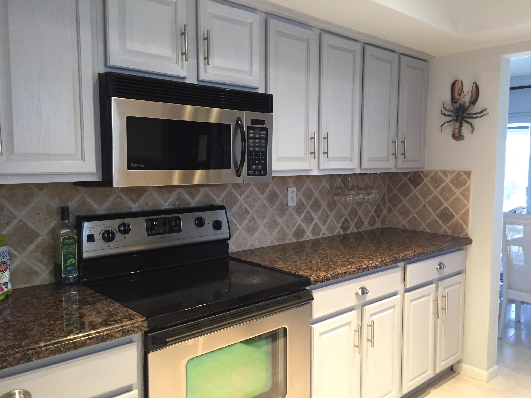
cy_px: 199
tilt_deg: -6.0
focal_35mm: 29
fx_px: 445
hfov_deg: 61.7
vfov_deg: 48.2
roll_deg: -0.9
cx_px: 266
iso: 160
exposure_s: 1/30
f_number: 2.2
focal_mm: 4.15
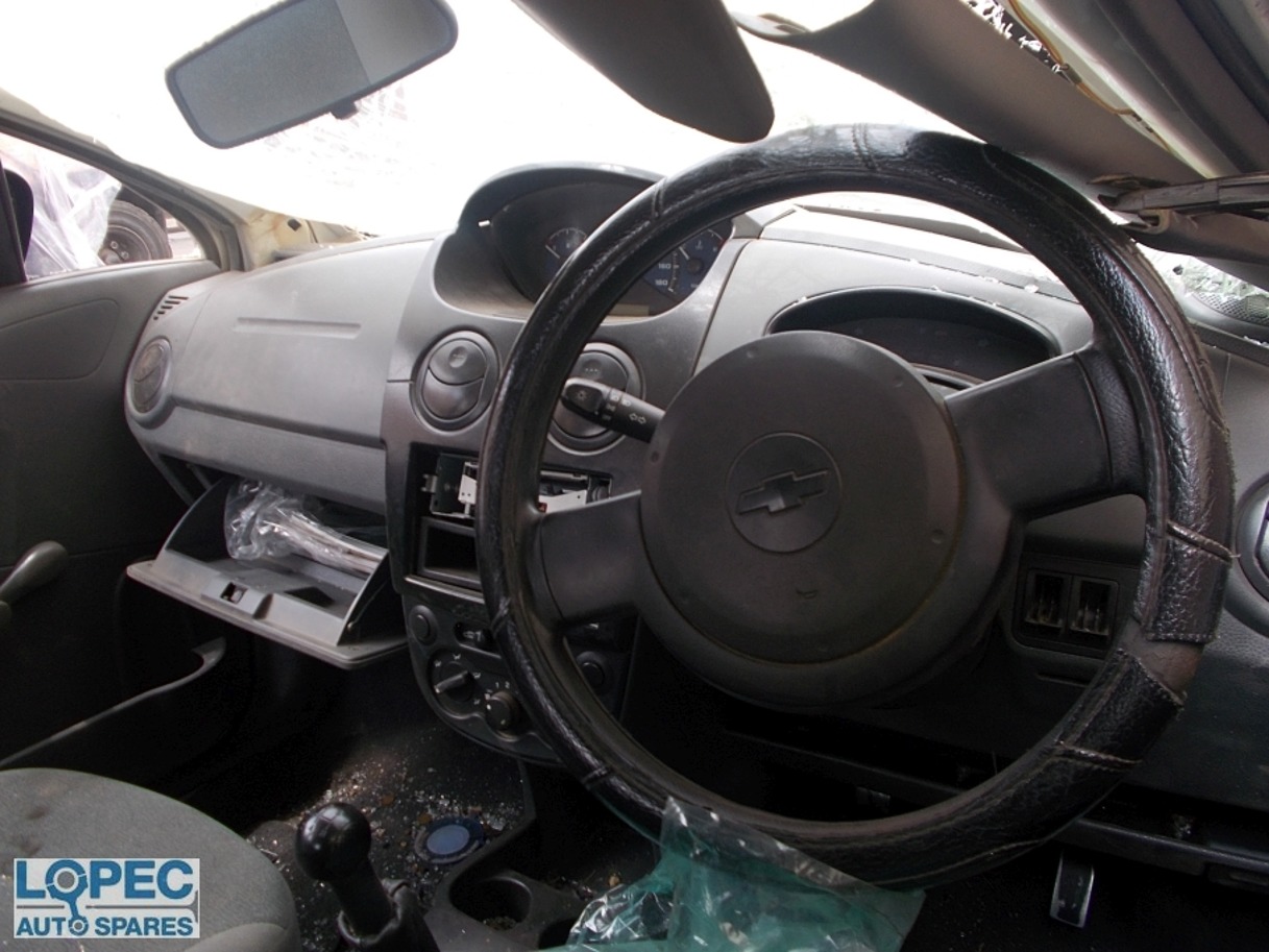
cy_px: 476
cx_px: 634
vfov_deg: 53.1
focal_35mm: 26
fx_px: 953
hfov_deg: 67.3
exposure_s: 1/80
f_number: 3.2
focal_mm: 4.6
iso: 80
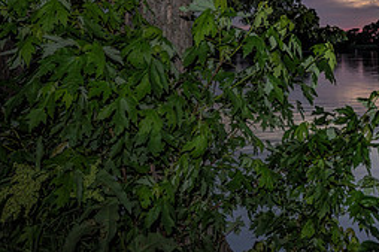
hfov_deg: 23.8
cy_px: -17
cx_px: 416
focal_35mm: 80
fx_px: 842
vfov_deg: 16.6
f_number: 11
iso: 100
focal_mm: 35
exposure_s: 1/3
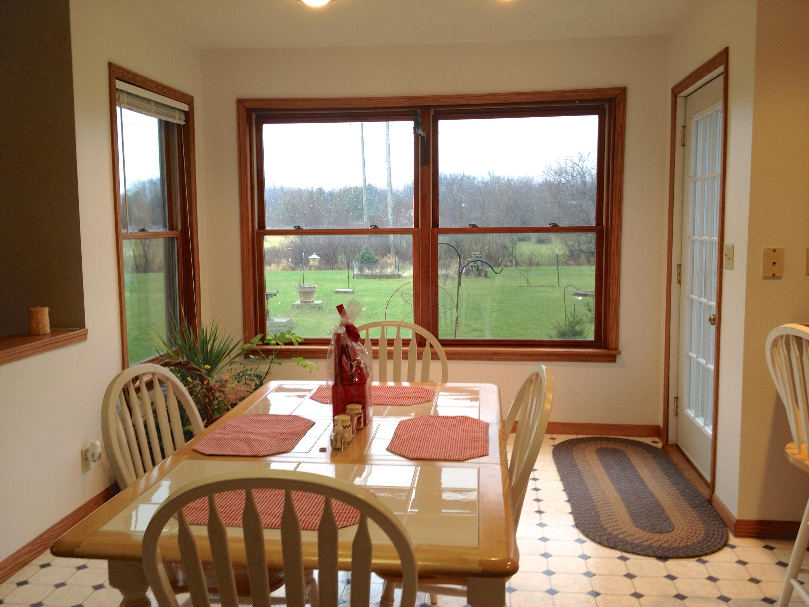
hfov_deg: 52.6
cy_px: 304
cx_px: 404
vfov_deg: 40.7
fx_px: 818
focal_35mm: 35
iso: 50
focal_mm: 4.28
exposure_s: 1/50
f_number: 2.4
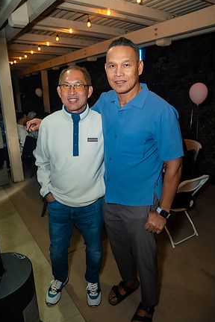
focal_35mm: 25
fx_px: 224
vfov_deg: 71.5
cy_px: 164
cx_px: 108
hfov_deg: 51.3
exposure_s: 1/160
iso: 1000
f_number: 3.2
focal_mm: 24
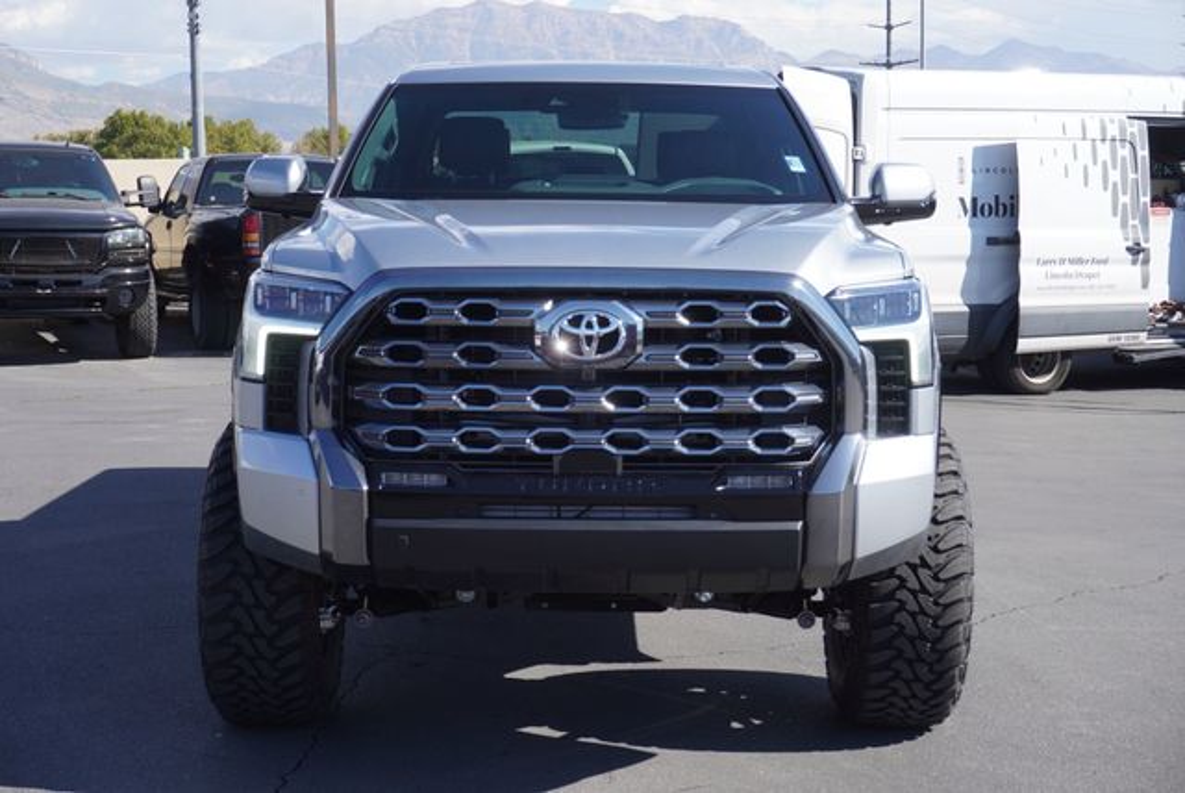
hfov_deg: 35.9
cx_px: 592
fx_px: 1828
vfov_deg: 24.5
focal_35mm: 56
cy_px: 396
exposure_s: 1/160
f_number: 8
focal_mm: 37
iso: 100
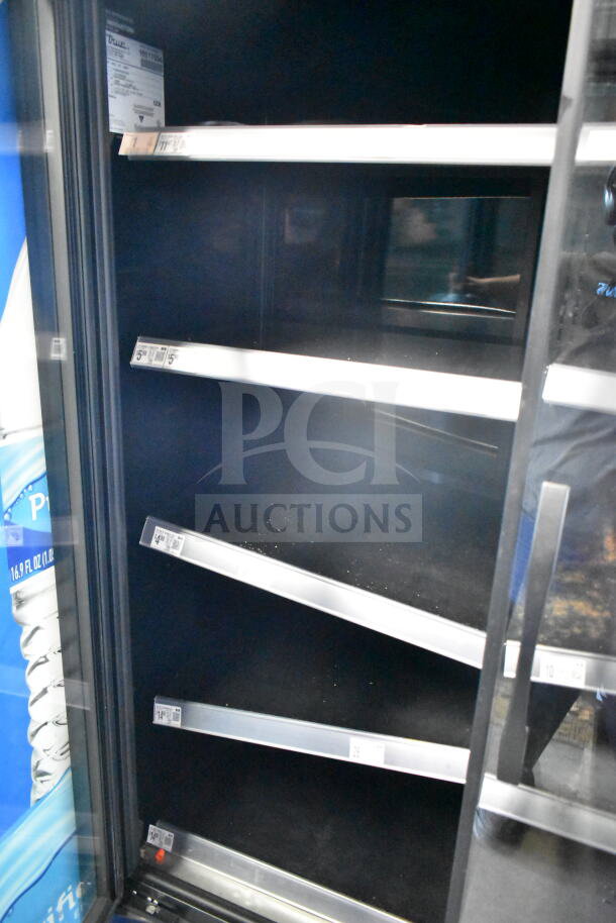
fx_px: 692
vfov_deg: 67.4
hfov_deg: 48.0
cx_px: 308
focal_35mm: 27
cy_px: 462
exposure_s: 1/30
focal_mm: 18
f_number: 3.5
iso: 18000
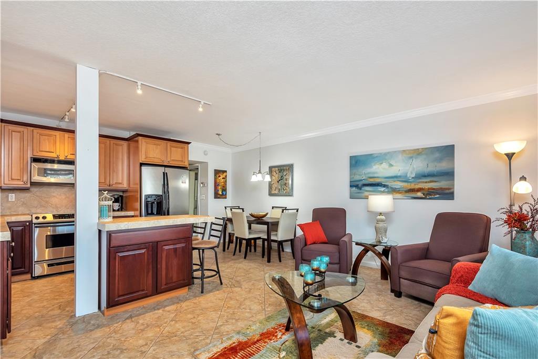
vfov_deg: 73.8
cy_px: 180
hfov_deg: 96.7
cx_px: 269
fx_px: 239
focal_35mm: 16
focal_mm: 16
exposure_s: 1/20
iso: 400
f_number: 7.1
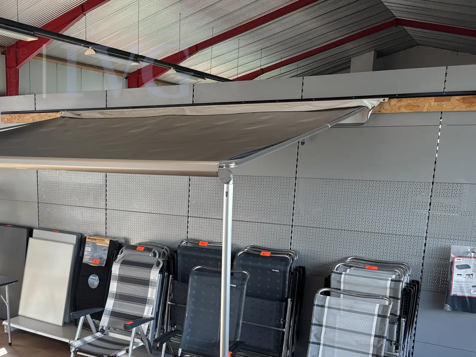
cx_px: 142
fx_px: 522
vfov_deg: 37.1
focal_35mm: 38
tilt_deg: -11.3
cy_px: 253
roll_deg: +1.1
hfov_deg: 47.8
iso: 64
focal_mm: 5.96
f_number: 1.6
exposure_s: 1/242
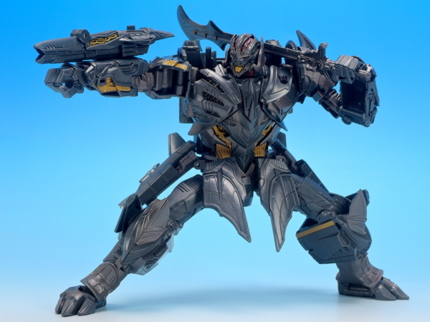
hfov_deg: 32.2
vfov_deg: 24.4
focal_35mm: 60
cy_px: 161
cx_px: 215
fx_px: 745
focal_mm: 12.8
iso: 80
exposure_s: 1.3
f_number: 7.3
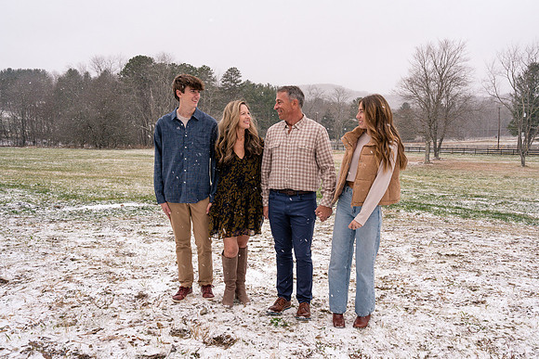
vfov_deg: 42.9
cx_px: 291
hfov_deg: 61.0
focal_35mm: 31
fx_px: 457
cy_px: 191
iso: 320
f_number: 8
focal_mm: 28
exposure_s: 1/250
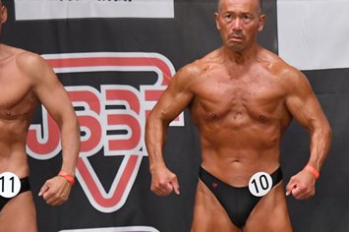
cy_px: 185
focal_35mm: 491
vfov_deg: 2.8
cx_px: 342
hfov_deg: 4.2
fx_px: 4755
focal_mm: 150
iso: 5000
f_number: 5.6
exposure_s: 1/400
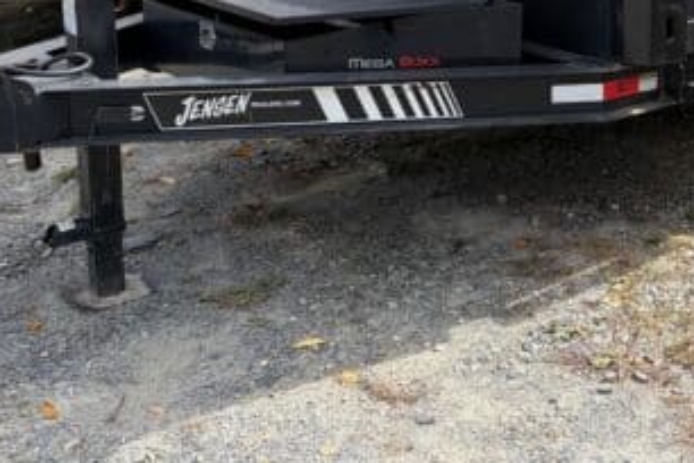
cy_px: -39
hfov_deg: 35.9
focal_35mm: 53
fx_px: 1022
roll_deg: +0.0
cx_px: 587
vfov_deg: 24.0
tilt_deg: -8.1
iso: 50
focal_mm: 5.96
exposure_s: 1/2451
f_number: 1.6
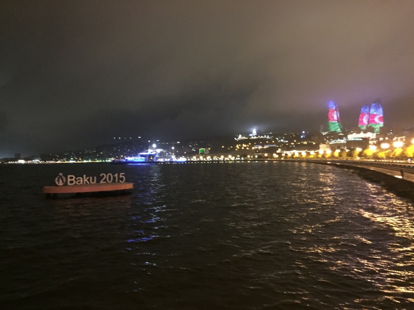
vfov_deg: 48.2
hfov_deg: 61.7
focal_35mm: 29
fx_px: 347
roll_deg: +2.3
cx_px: 207
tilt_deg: +0.8
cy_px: 155
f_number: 2.2
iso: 800
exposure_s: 1/17
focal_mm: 4.15
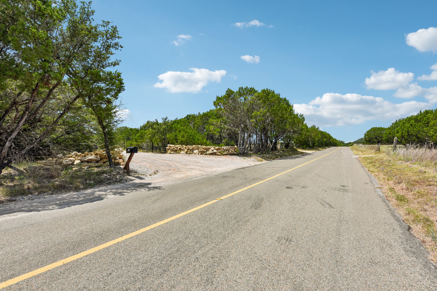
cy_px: 146
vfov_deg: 81.2
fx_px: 170
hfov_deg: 104.3
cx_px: 218
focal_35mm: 14
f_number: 8
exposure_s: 1/400
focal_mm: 14
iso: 100
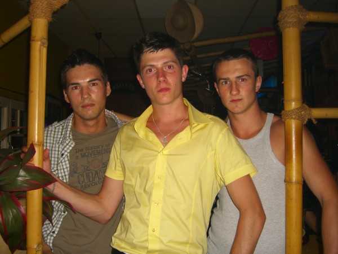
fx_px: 371
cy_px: 127
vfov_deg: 37.7
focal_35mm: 38
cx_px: 169
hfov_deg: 49.0
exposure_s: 1/60
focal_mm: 7.9
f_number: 2.8
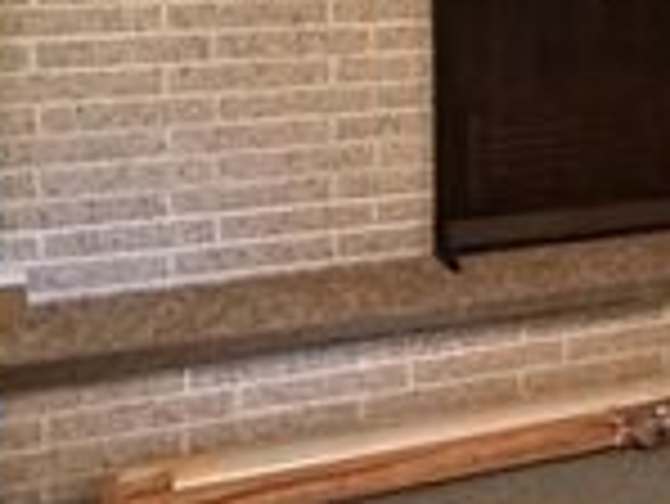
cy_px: -14
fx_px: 1453
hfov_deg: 23.8
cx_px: 796
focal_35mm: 75
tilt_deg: -4.8
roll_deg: -1.3
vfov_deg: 19.1
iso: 640
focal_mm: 2.22
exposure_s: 1/60
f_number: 2.2
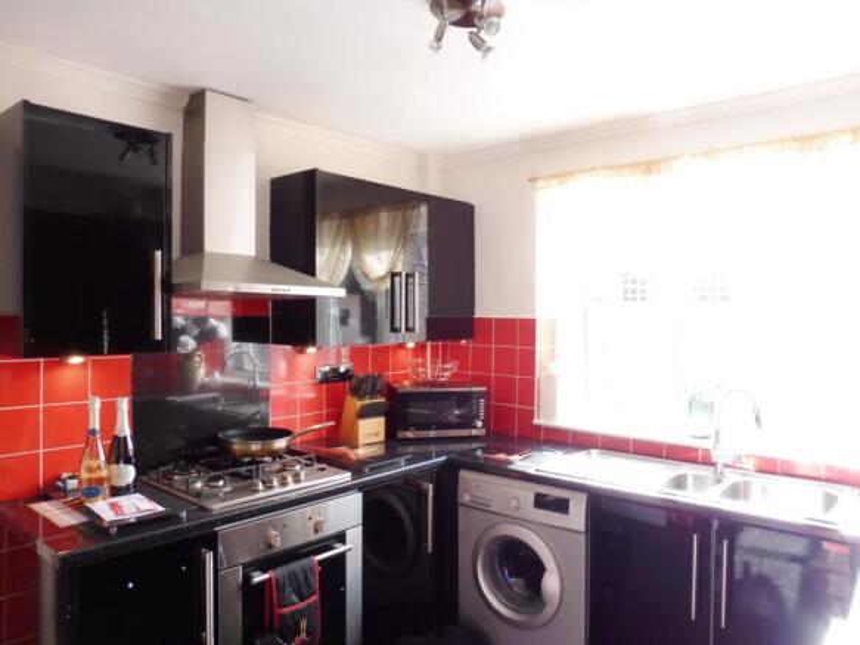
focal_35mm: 24
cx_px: 430
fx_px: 596
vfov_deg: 56.8
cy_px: 322
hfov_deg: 71.6
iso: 200
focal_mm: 4.3
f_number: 3.3
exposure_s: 1/60
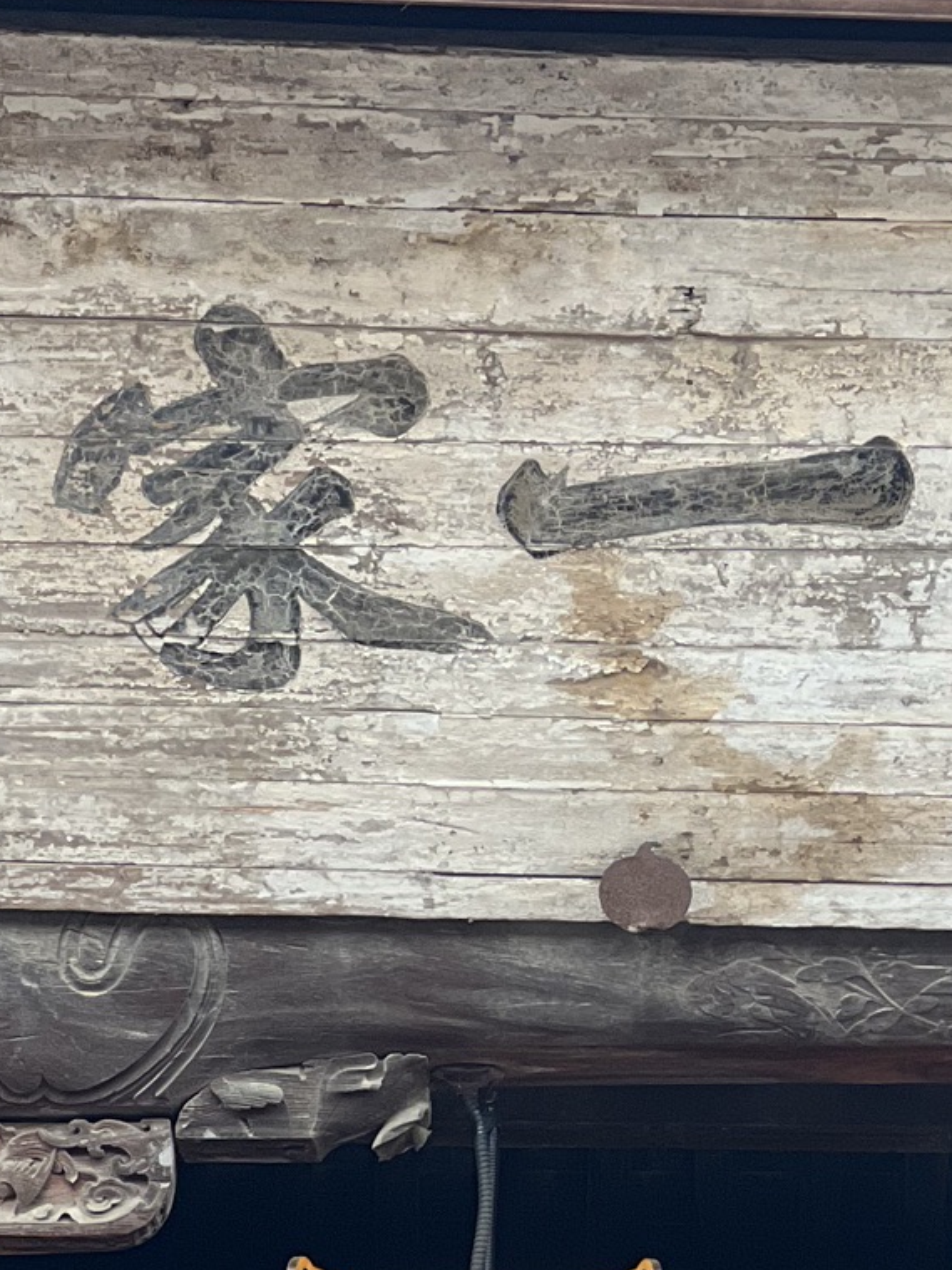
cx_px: 1126
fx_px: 7446
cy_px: 1057
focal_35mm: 203
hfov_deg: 7.3
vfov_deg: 9.7
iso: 100
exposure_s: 1/121
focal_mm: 9
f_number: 2.8
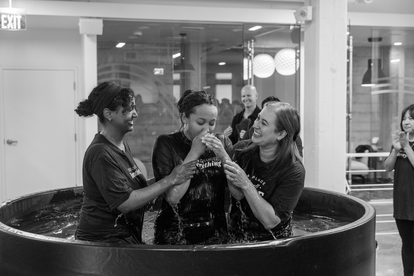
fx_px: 574
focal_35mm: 50
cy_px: 138
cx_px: 207
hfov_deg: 39.7
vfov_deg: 27.0
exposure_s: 1/160
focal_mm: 49.9
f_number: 4
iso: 6400
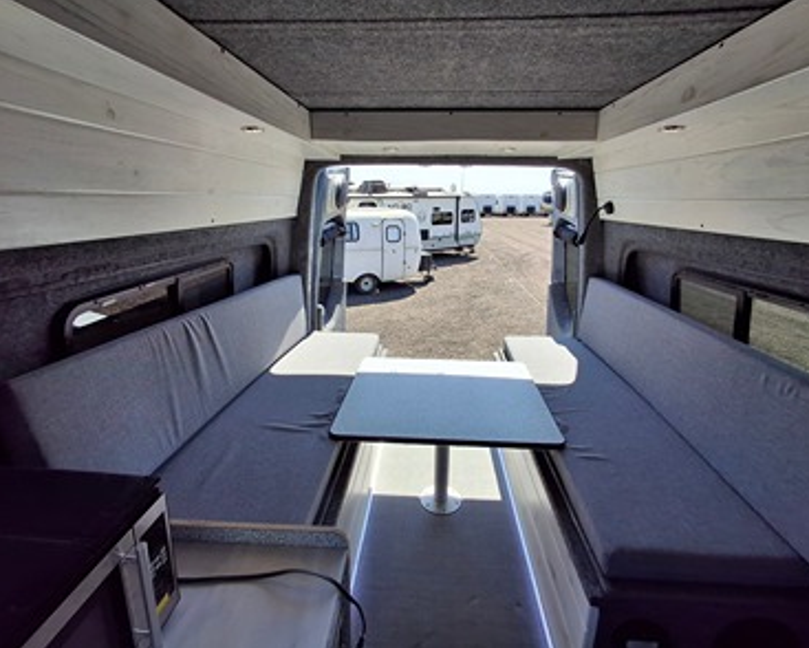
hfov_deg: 89.6
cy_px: 322
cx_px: 417
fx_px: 407
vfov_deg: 77.0
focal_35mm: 17
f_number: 2.2
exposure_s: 1/848
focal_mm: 1.64
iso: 40
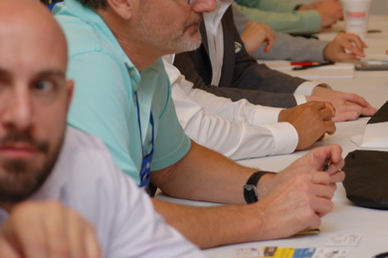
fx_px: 2379
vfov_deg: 6.2
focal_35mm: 221
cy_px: 70
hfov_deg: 9.3
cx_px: 310
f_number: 4.5
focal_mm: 82
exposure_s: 1/60
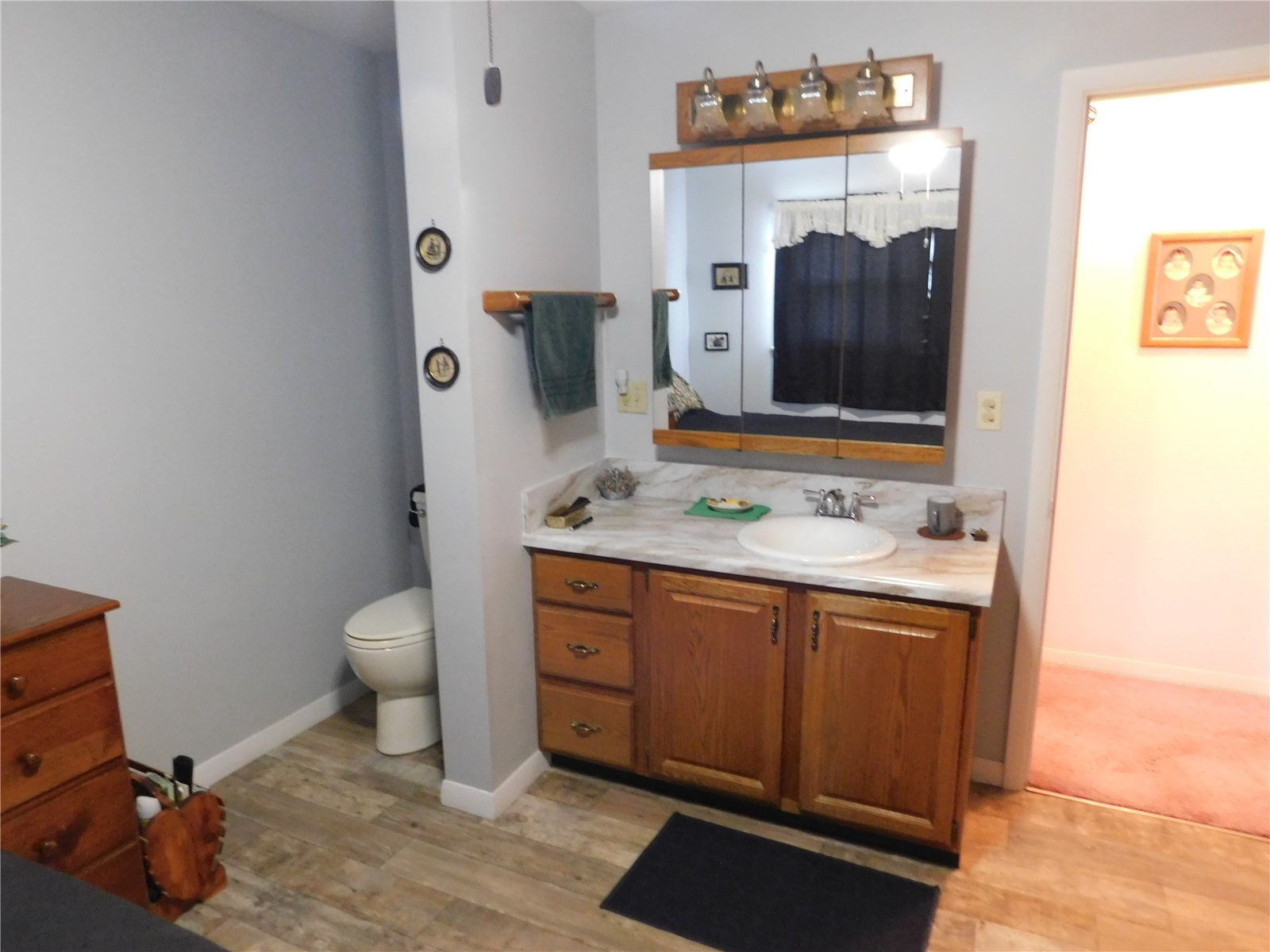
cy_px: 476
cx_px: 635
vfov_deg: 58.9
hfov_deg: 73.9
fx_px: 844
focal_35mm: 23
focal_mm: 4
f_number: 3
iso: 500
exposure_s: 1/8
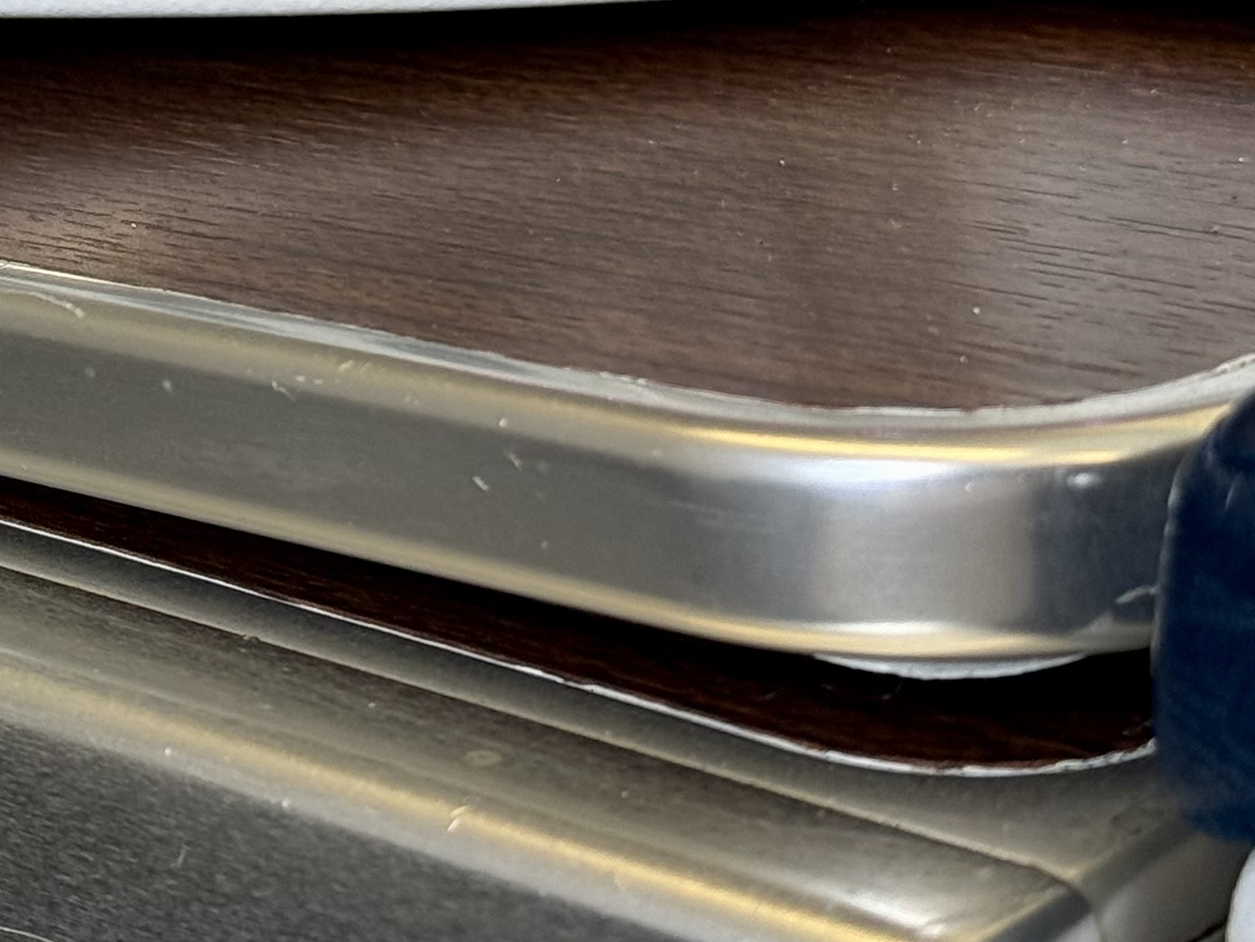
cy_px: 68
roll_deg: -0.6
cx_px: -65
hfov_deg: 14.9
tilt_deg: -18.6
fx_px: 4714
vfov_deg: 11.3
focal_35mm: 130
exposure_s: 1/77
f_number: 1.78
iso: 64
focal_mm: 6.76
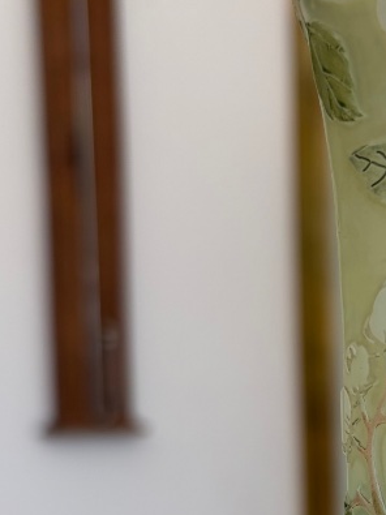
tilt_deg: -8.0
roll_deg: +0.0
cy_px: 563
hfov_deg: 17.8
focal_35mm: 79
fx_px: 1175
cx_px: 460
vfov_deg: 23.3
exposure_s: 1/122
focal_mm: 5.96
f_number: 1.6
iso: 40
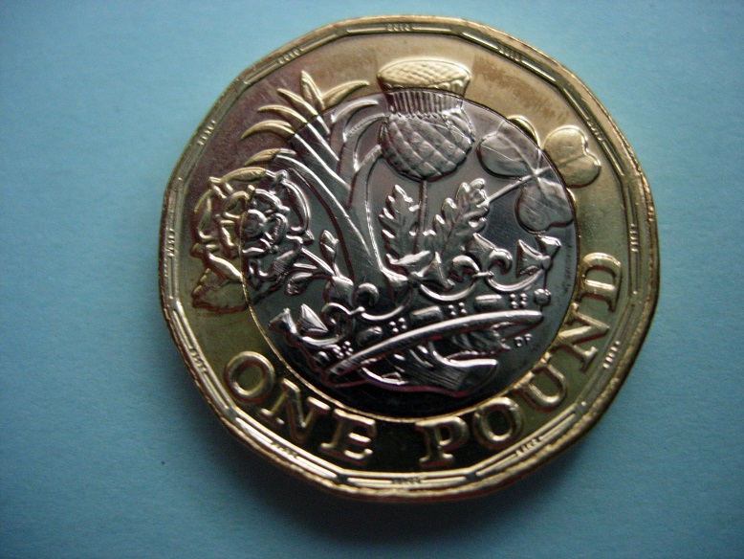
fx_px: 817
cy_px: 280
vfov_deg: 37.7
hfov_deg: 49.0
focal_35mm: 38
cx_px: 372
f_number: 2.8
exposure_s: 1/18.4
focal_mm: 7.8
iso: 200
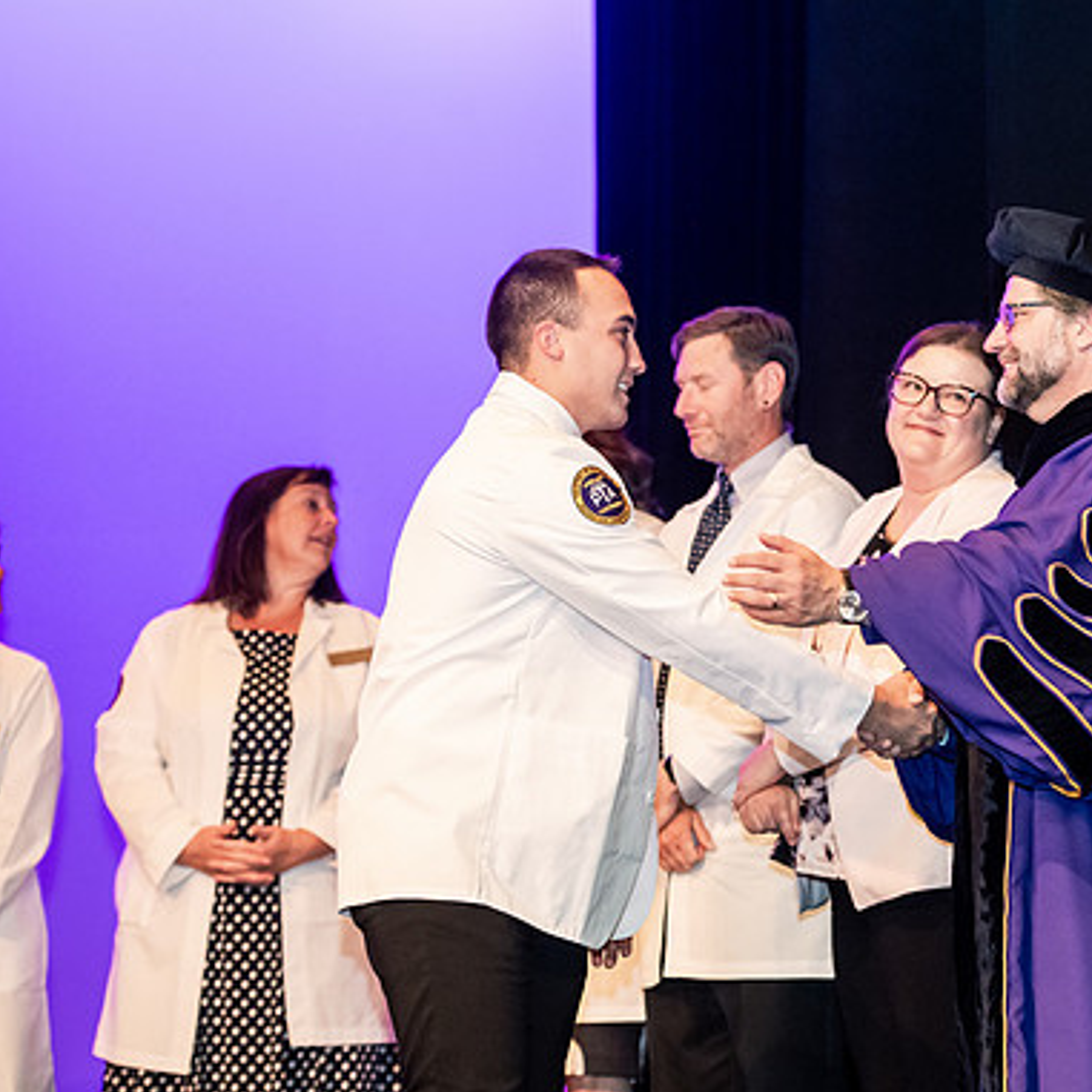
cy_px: 552
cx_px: 780
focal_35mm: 106
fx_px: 3783
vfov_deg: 16.4
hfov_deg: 16.4
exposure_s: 1/200
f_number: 3.5
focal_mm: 82
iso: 3200
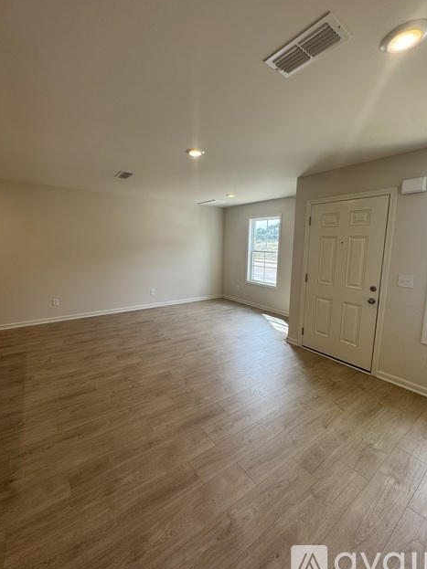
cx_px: 210
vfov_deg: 98.2
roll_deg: +0.1
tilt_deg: -7.3
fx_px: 247
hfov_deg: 81.7
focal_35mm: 15
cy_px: 277
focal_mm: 2.22
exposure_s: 1/142
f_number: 2.2
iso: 40
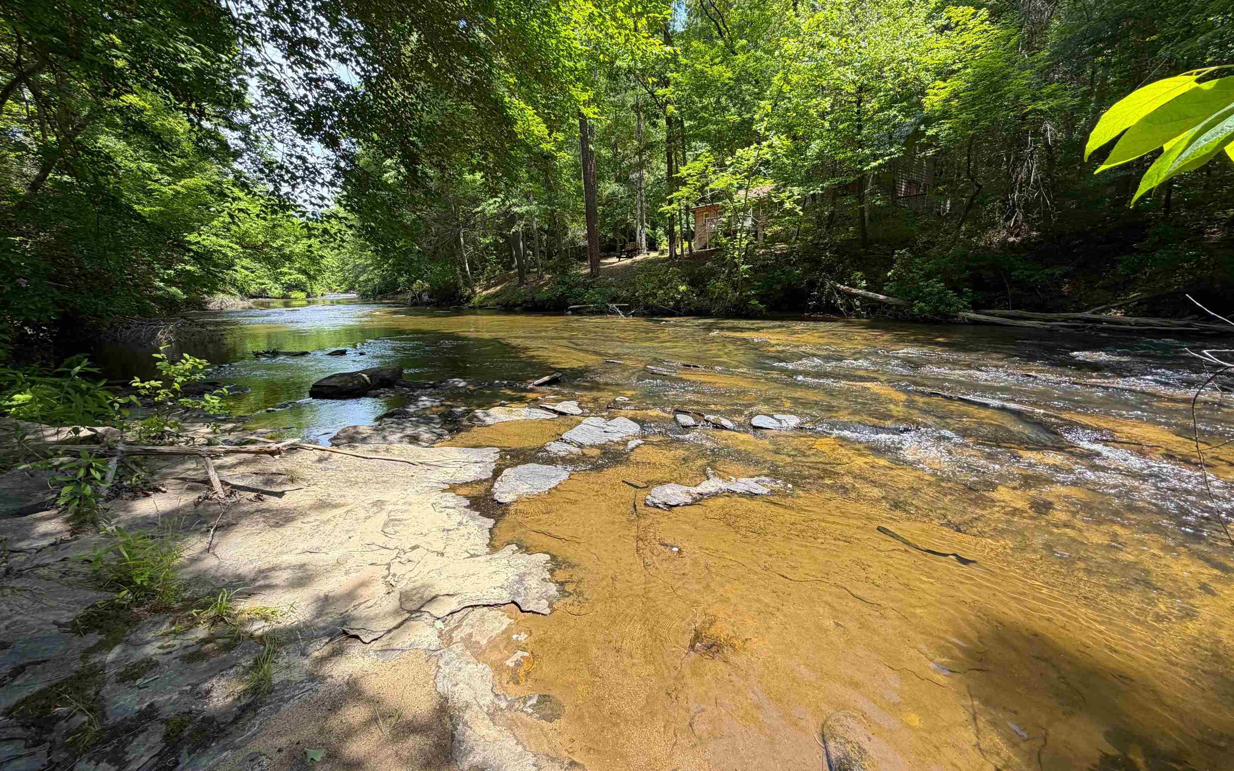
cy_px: 372
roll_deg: +1.5
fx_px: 505
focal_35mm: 15
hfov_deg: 101.5
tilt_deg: -9.1
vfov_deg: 74.8
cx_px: 619
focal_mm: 2.22
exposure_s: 1/502
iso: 64
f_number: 2.2
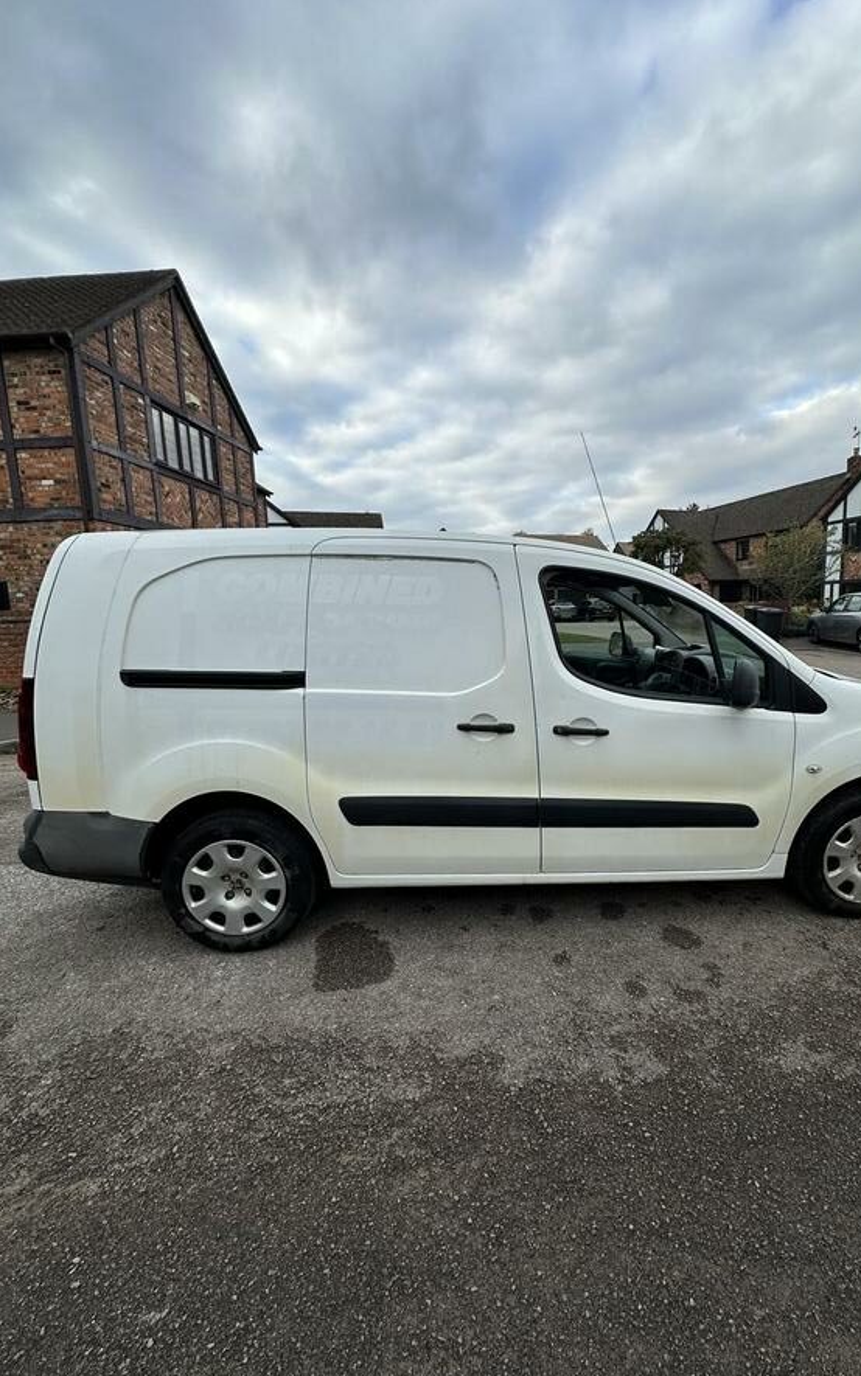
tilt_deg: -8.4
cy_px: 691
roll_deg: +2.1
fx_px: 563
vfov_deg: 101.5
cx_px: 510
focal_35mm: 15
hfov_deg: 74.1
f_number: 2.2
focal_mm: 2.22
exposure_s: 1/662
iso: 40
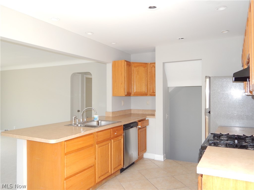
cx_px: 127
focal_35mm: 28
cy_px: 95
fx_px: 205
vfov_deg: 49.7
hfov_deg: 63.4
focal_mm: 5.1
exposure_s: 1/30
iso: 180
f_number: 3.2
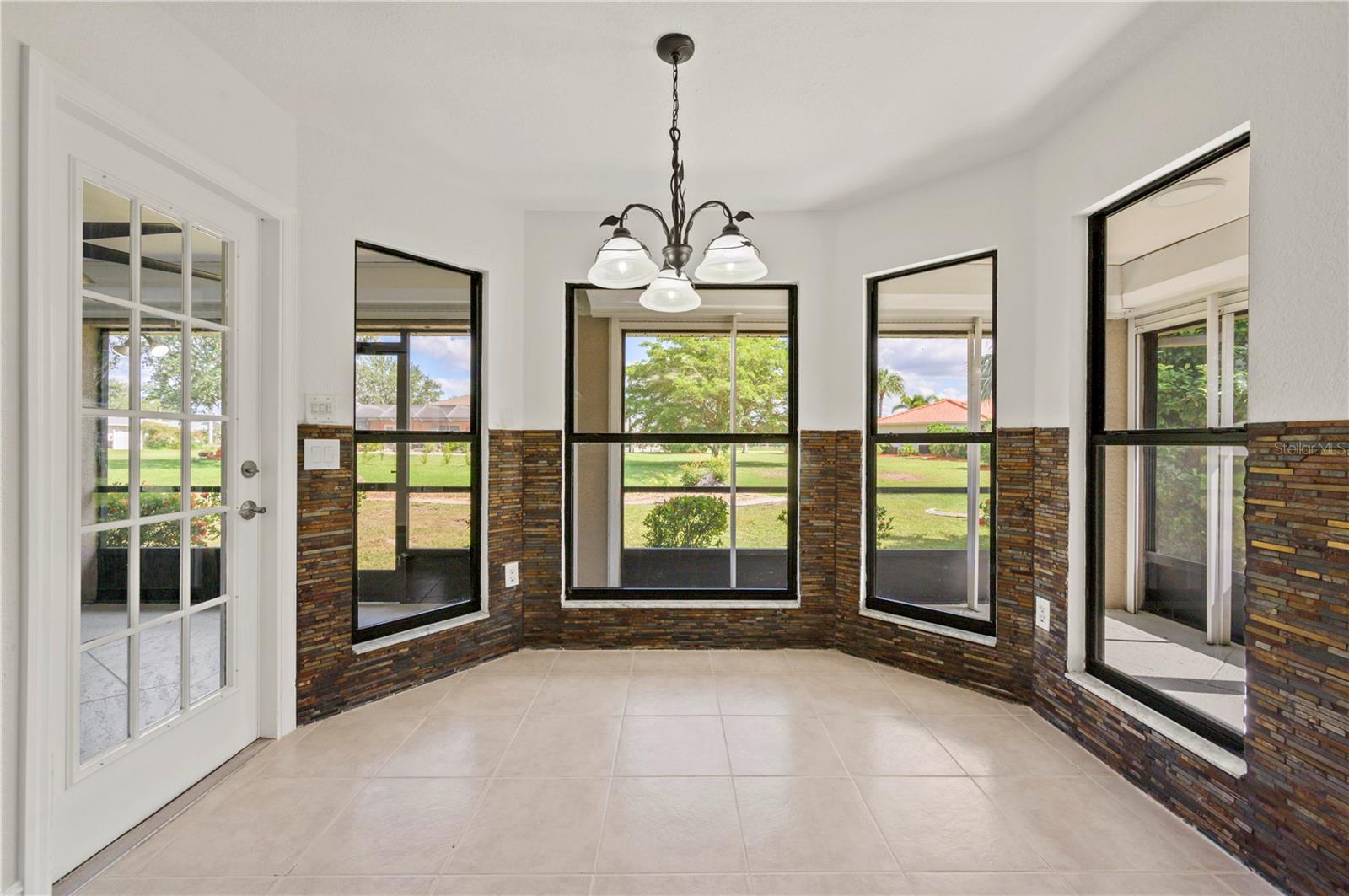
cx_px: 674
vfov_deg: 81.1
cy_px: 448
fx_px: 524
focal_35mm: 14
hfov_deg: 104.3
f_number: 9
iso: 320
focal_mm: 14
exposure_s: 1/5
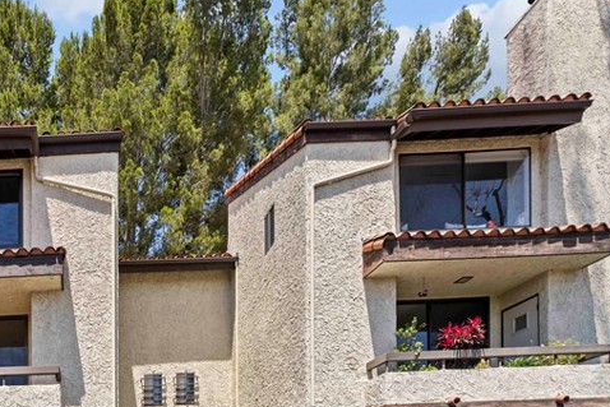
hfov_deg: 54.9
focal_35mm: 30
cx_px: 77
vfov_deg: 43.4
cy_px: 248
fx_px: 508
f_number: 7.1
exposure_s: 1/640
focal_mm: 14
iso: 250
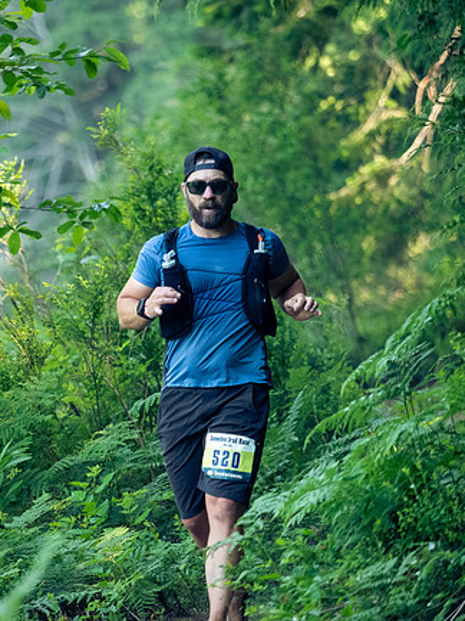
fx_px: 6493
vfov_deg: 5.5
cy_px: 310
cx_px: 60
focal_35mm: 362
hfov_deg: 4.1
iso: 3200
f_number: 2.8
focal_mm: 135
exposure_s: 1/1000
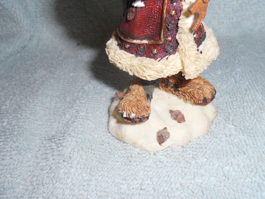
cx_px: 132
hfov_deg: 56.8
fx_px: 245
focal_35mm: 32
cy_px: 100
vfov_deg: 44.2
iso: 80
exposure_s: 1/25
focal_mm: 5.8
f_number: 8.8
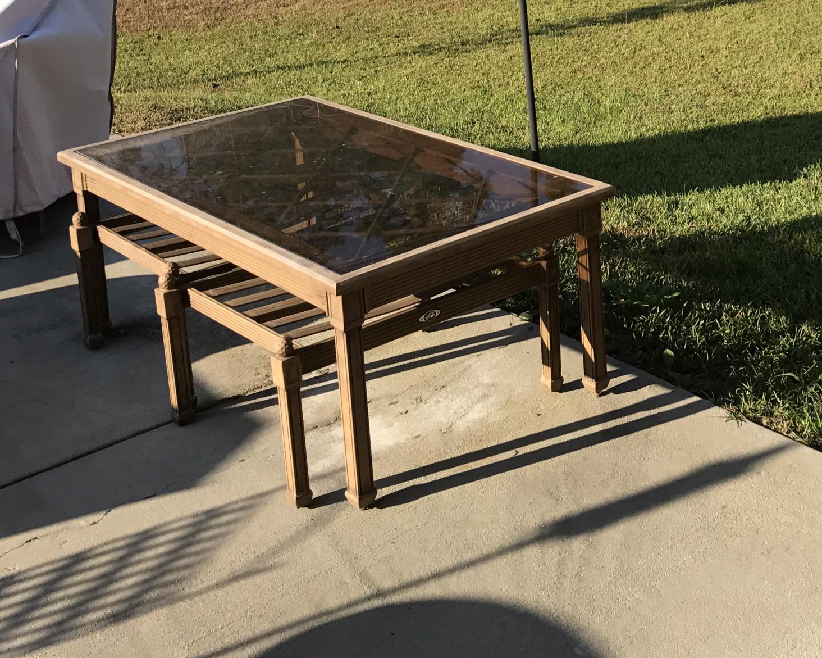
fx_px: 1362
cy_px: 34
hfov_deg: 33.0
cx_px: 610
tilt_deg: -13.4
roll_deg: +0.8
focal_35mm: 56
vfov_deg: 26.0
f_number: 1.8
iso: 20
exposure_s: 1/1168
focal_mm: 3.99
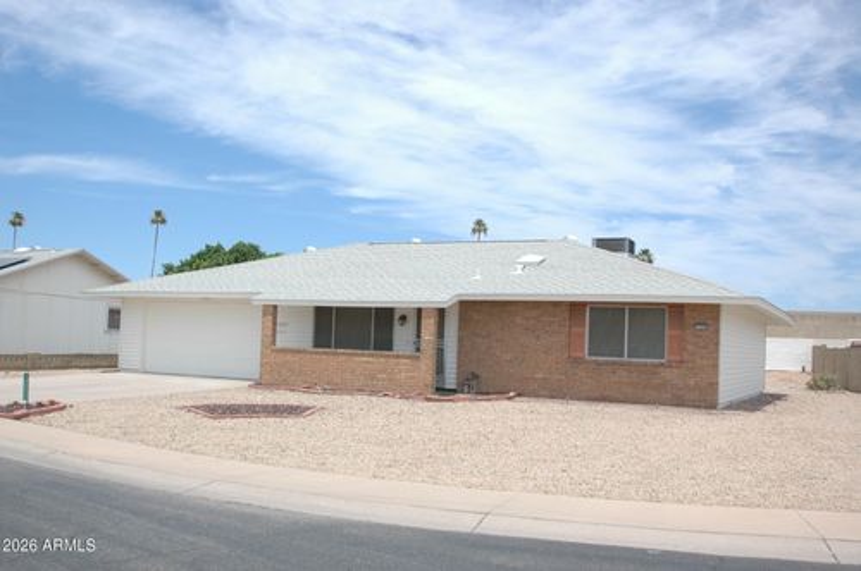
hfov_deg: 29.9
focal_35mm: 68
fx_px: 1612
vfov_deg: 20.1
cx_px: 430
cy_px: 286
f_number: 8
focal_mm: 45
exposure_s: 1/1000
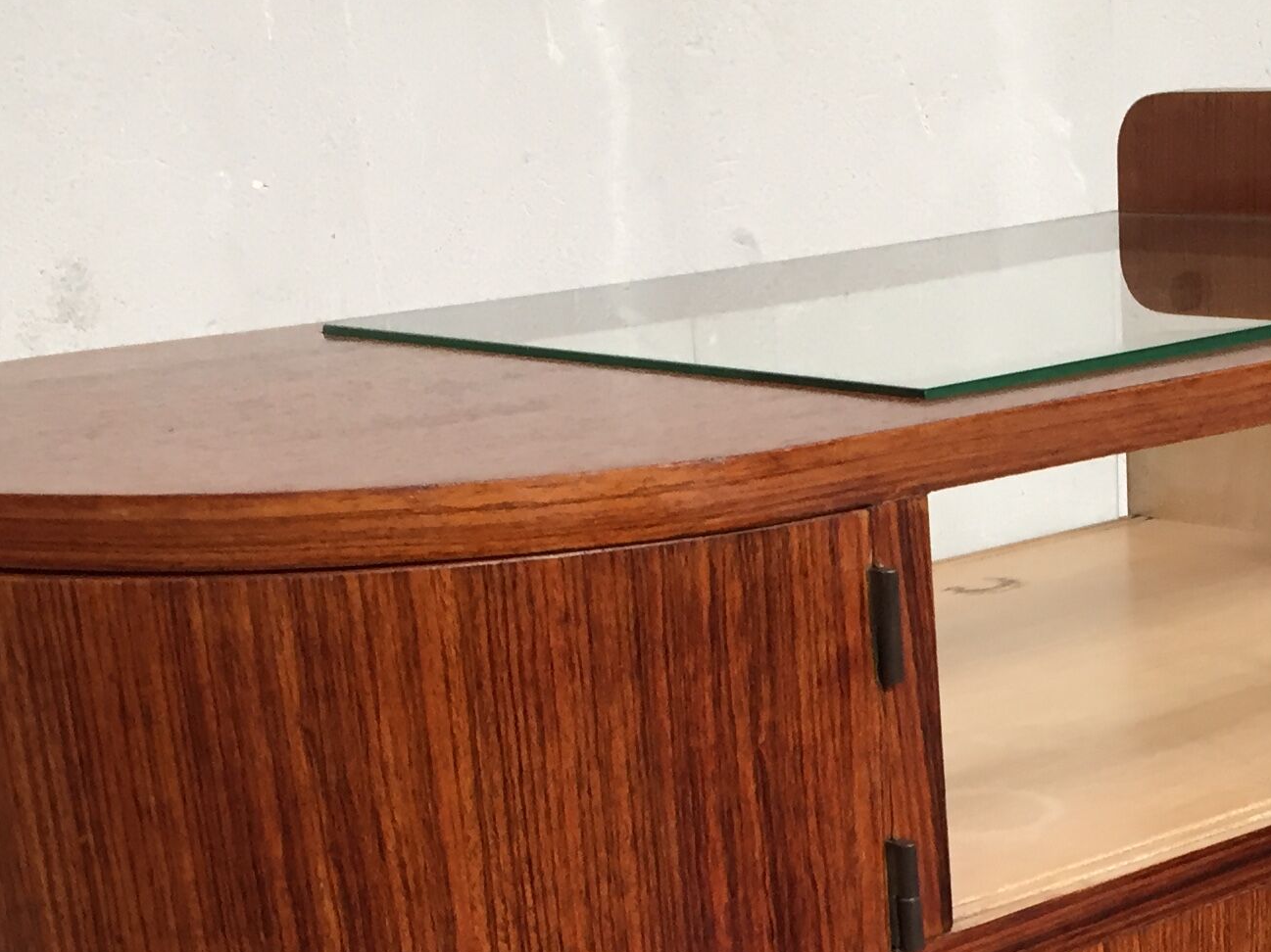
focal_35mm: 73
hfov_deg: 26.4
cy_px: 1099
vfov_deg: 19.2
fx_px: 2680
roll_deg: +2.9
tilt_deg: -22.1
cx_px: 923
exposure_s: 1/33
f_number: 2.2
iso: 100
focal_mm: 4.15
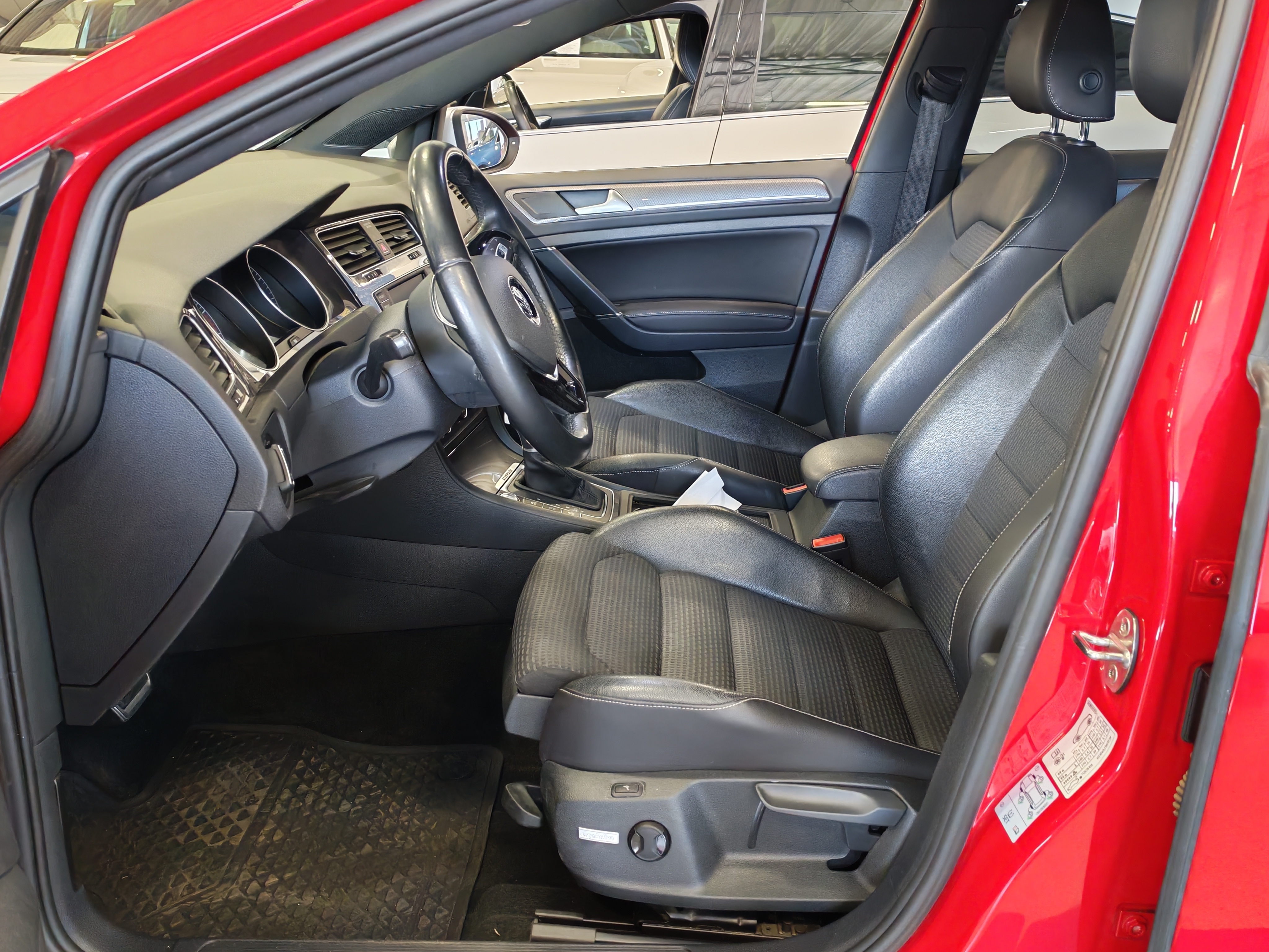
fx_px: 1246
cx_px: 634
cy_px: 476
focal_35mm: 34
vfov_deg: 41.8
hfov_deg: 54.0
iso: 640
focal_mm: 6.12
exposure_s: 1/100
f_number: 1.9
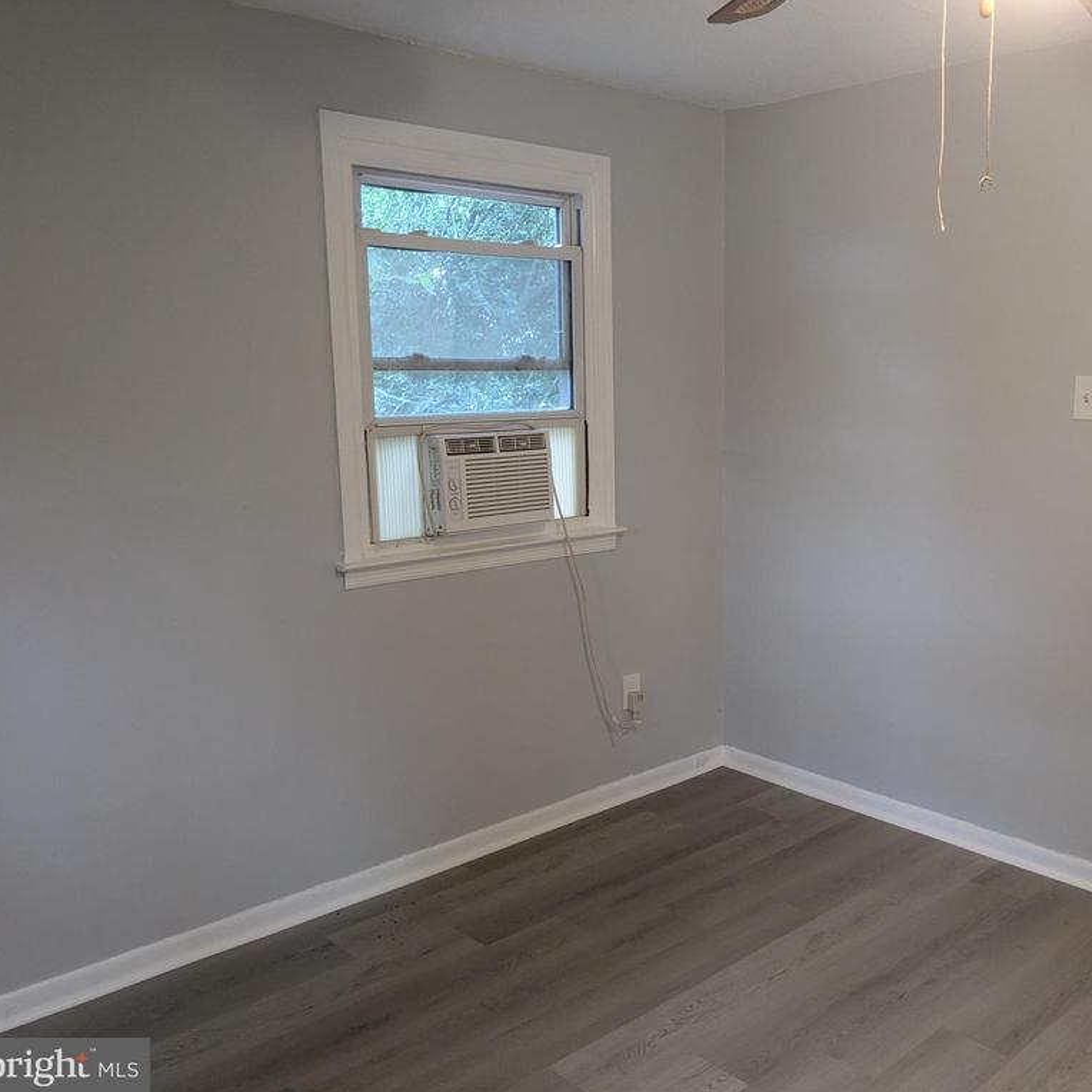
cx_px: 703
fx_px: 1142
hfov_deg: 50.4
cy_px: 547
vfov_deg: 51.1
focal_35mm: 32
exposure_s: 1/60
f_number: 1.73
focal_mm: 4.38
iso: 265
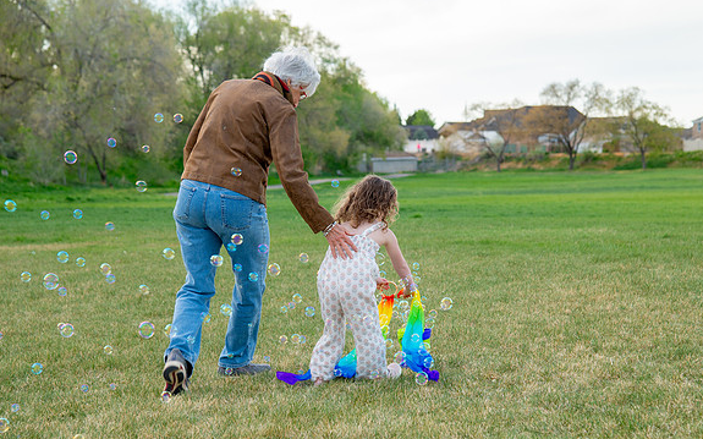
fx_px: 1628
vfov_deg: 15.3
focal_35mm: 85
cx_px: 381
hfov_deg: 24.4
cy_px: 249
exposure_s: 1/250
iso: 200
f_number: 5
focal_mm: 70
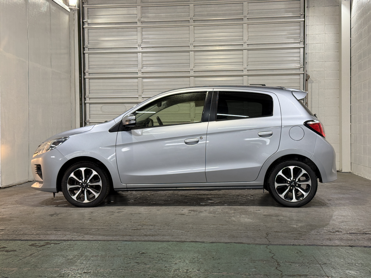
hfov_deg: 39.7
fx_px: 514
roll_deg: -0.2
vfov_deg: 30.3
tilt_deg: -0.6
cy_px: 139
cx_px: 186
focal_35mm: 48
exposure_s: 1/60
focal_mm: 6.76
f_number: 1.78
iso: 64
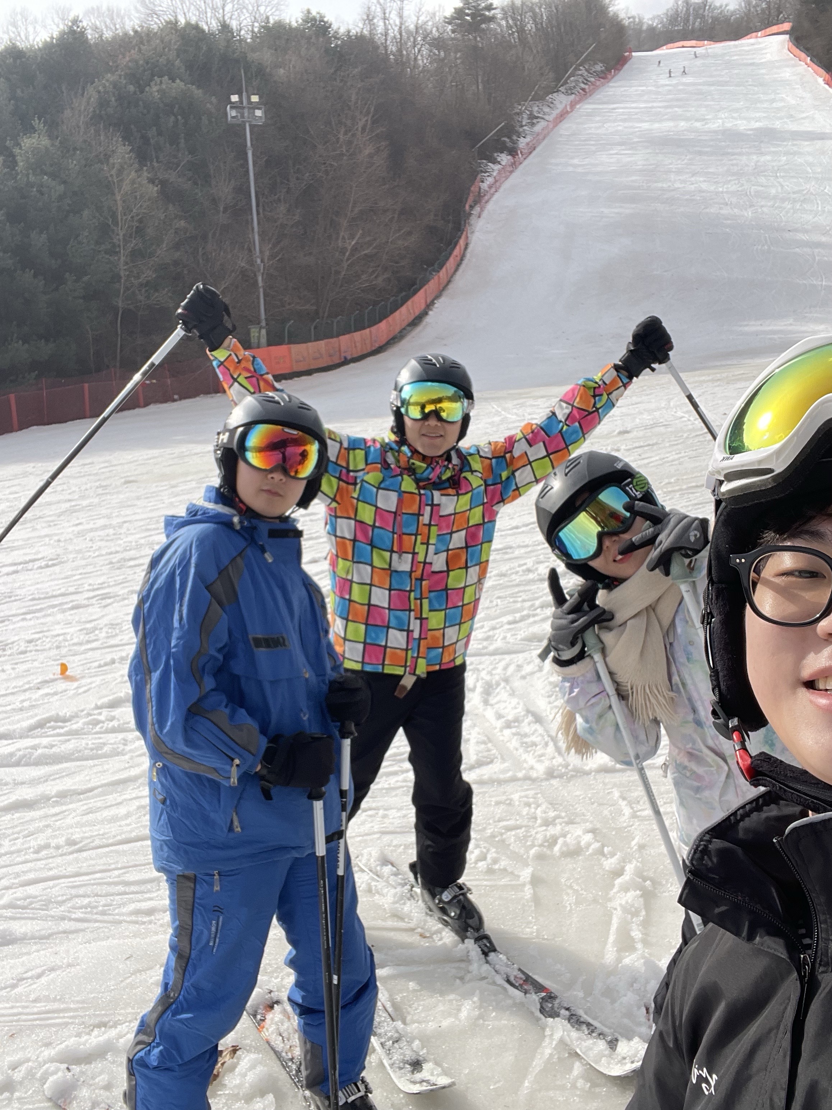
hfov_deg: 46.8
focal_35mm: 30
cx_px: 416
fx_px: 961
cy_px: 555
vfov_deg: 60.0
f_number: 2.2
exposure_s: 1/1080
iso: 25
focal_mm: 2.71
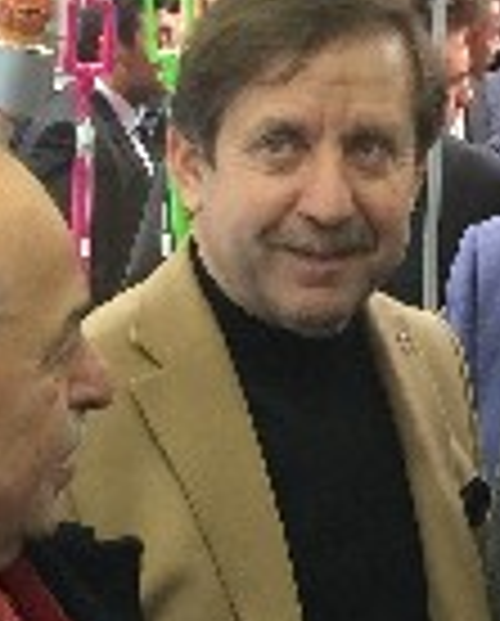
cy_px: 500
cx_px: 171
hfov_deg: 11.3
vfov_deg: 14.0
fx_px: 2526
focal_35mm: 137
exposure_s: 1/33
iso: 64
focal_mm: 4.15
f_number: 2.2
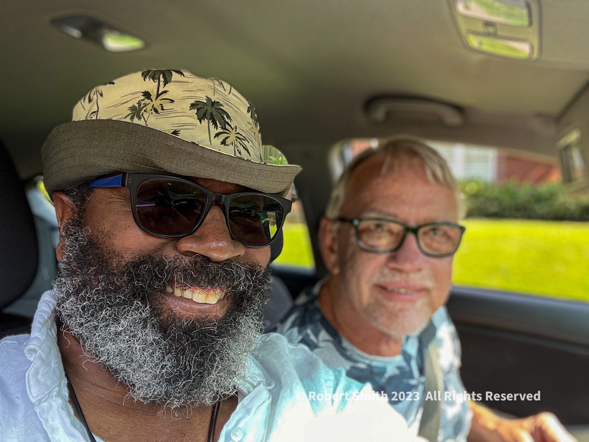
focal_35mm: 30
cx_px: 294
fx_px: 510
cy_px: 221
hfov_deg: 60.0
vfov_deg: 46.8
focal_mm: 2.71
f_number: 2.2
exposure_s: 1/110
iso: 100
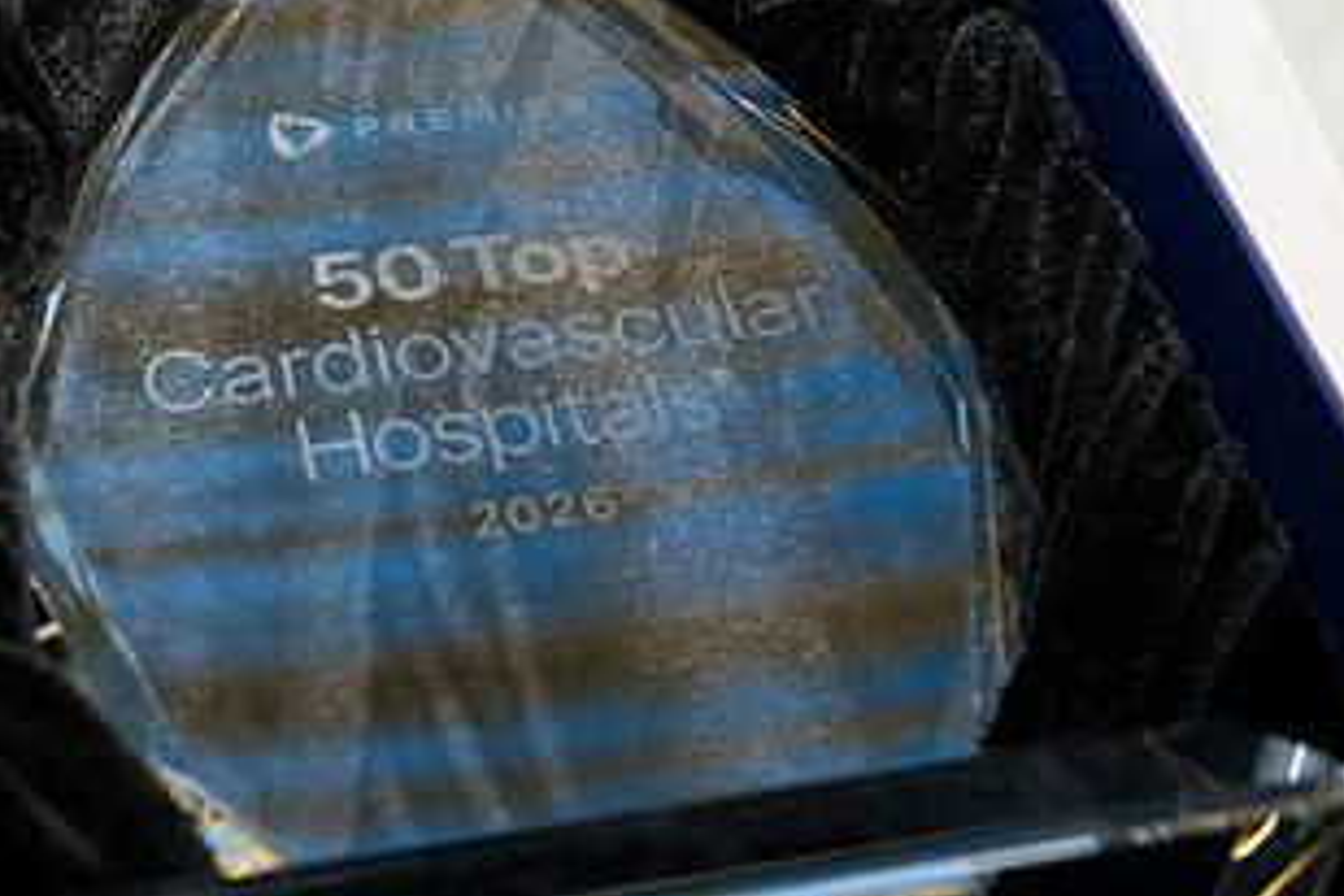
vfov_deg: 22.6
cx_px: 352
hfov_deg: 32.8
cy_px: 415
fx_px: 2240
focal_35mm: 60
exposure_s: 1/160
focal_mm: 32
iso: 400
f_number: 5
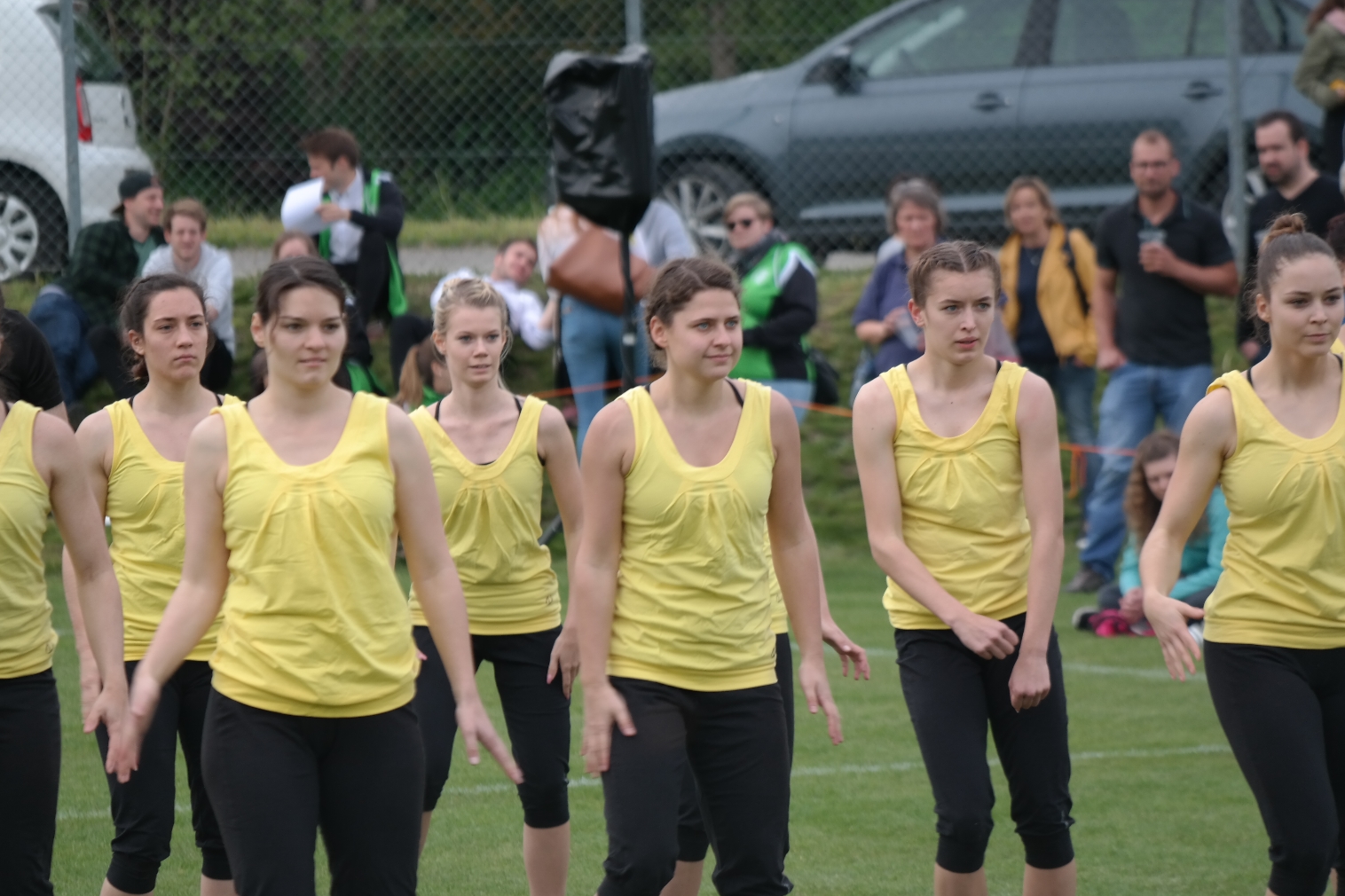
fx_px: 12139
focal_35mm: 325
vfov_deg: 4.2
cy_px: 430
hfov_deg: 6.3
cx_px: 653
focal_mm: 200
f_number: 5.6
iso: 200
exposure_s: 1/250
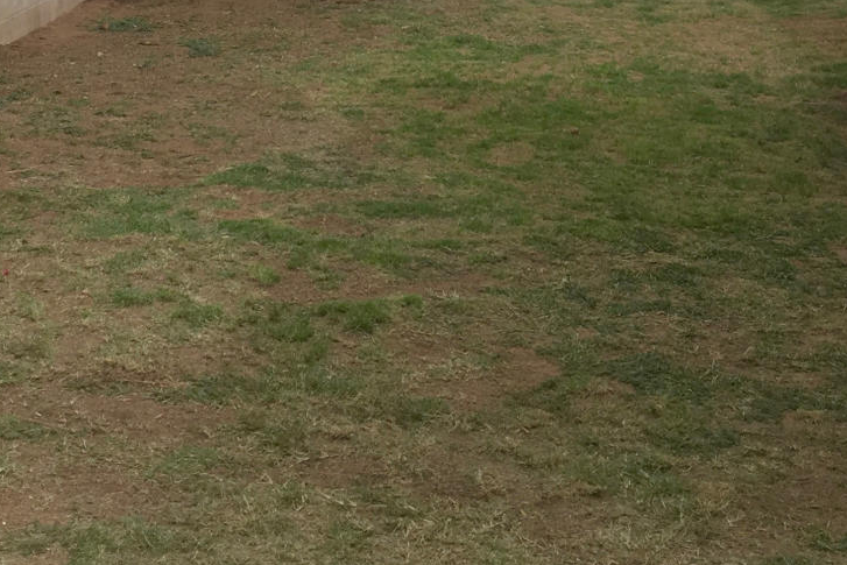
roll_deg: +0.1
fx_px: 1953
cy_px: -337
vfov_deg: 15.0
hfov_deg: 24.4
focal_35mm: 83
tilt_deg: +3.4
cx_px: 363
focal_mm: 4.15
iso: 25
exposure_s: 1/549
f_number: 2.2
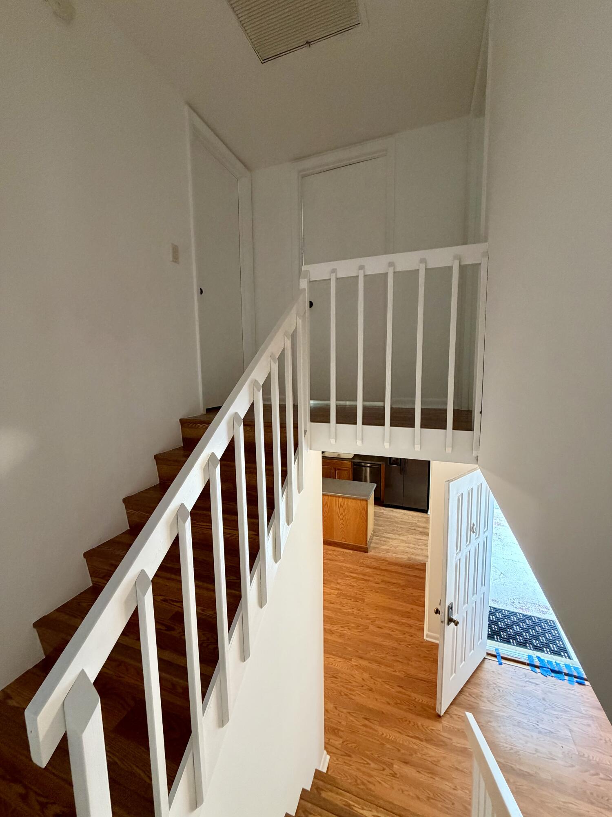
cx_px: 306
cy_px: 408
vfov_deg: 102.1
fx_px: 330
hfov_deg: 85.7
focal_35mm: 14
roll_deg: +0.2
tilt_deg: -7.4
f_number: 2.2
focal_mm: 2.22
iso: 400
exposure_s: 1/60
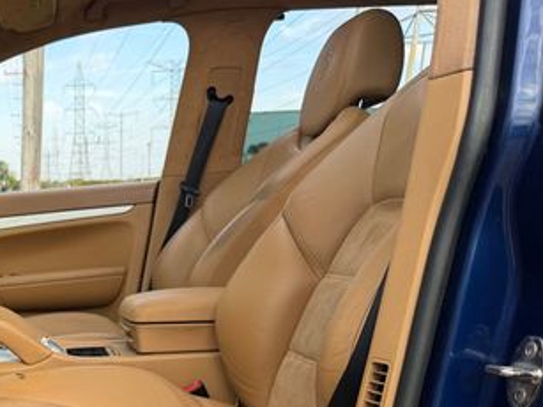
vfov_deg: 27.7
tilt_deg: -14.9
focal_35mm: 50
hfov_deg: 34.9
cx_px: 9
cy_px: 391
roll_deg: +1.5
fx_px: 784
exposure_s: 1/1250
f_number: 1.78
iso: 100
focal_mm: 6.76
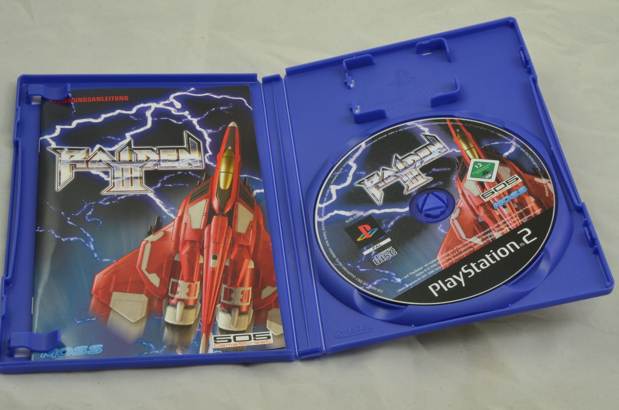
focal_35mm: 61
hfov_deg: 32.9
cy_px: 205
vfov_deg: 22.2
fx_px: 1047
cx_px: 307
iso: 100
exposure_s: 1/1.6
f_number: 20
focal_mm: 40
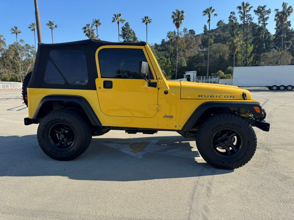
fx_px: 204
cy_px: 110
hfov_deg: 71.6
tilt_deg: -8.8
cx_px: 147
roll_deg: +1.9
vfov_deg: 56.8
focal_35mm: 24
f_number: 1.78
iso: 80
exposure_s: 1/2331
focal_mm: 6.76
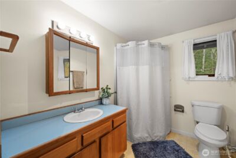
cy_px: 79
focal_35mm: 14
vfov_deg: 81.3
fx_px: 92
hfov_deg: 104.2
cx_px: 118
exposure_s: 1/3
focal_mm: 14
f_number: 8
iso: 200
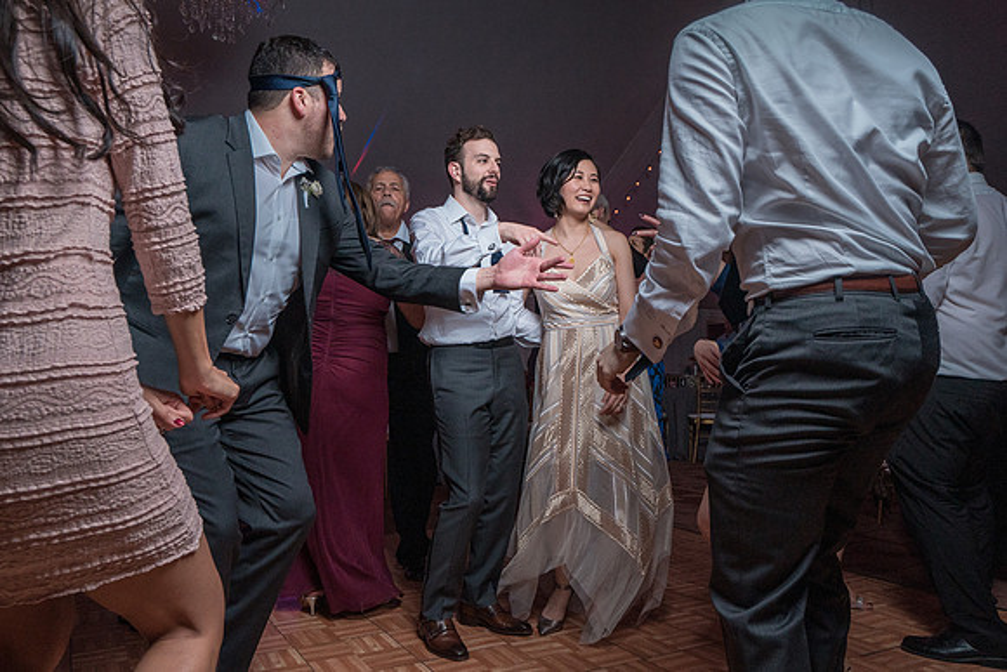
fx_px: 742
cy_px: 360
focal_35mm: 27
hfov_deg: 68.3
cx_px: 514
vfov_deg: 48.7
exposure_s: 1/200
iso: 2000
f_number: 5.6
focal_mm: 24
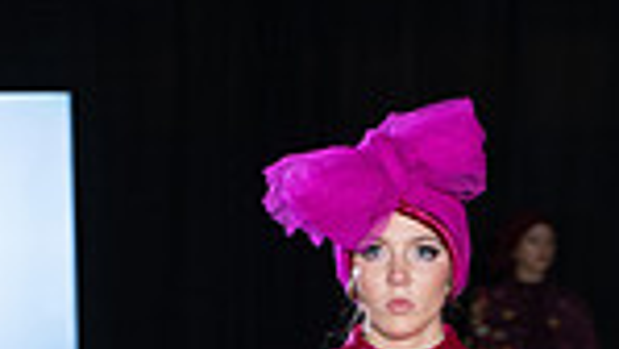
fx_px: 5813
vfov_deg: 3.4
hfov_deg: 6.1
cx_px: 386
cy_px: 922
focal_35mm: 354
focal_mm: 112
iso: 1250
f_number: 5.6
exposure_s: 1/160
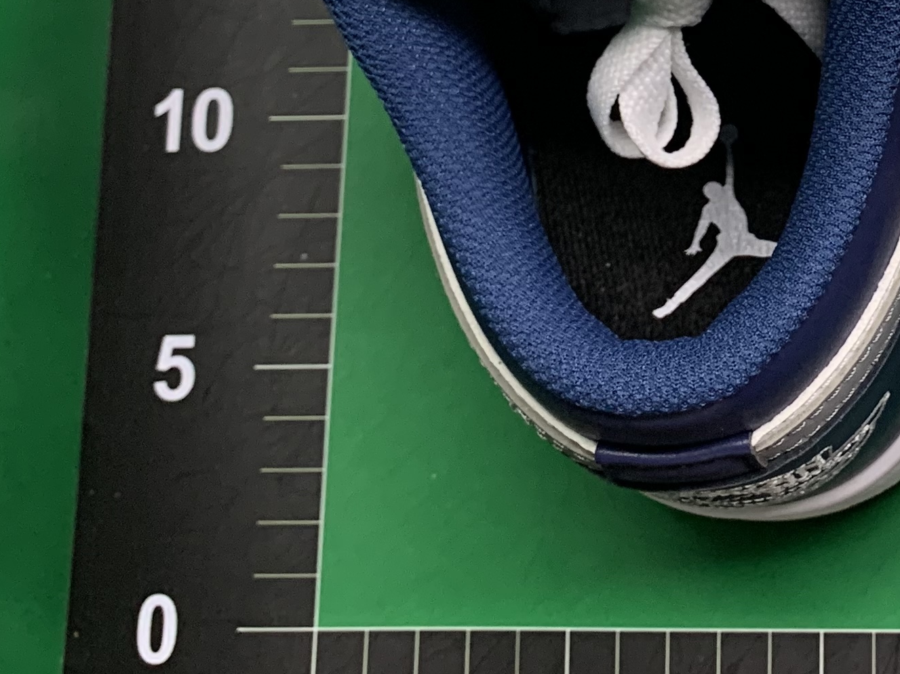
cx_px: 950
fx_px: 2054
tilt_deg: -76.6
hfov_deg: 23.4
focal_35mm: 79
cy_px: -165
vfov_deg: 17.6
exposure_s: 1/121
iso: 80
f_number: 1.8
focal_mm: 4.25
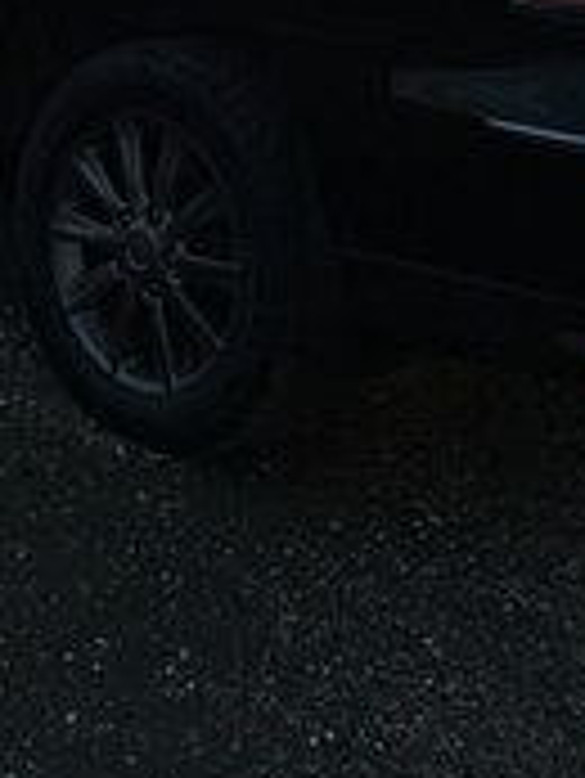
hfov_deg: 17.7
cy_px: -202
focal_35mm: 83
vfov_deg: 21.5
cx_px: 189
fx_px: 1868
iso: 25
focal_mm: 4.15
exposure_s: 1/364
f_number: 2.2
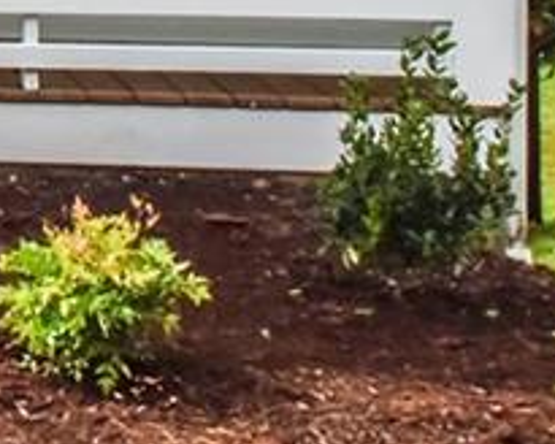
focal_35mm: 145
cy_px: -361
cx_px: -704
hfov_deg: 11.4
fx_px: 2382
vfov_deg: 10.1
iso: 4000
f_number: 22
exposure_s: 1/640
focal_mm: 31
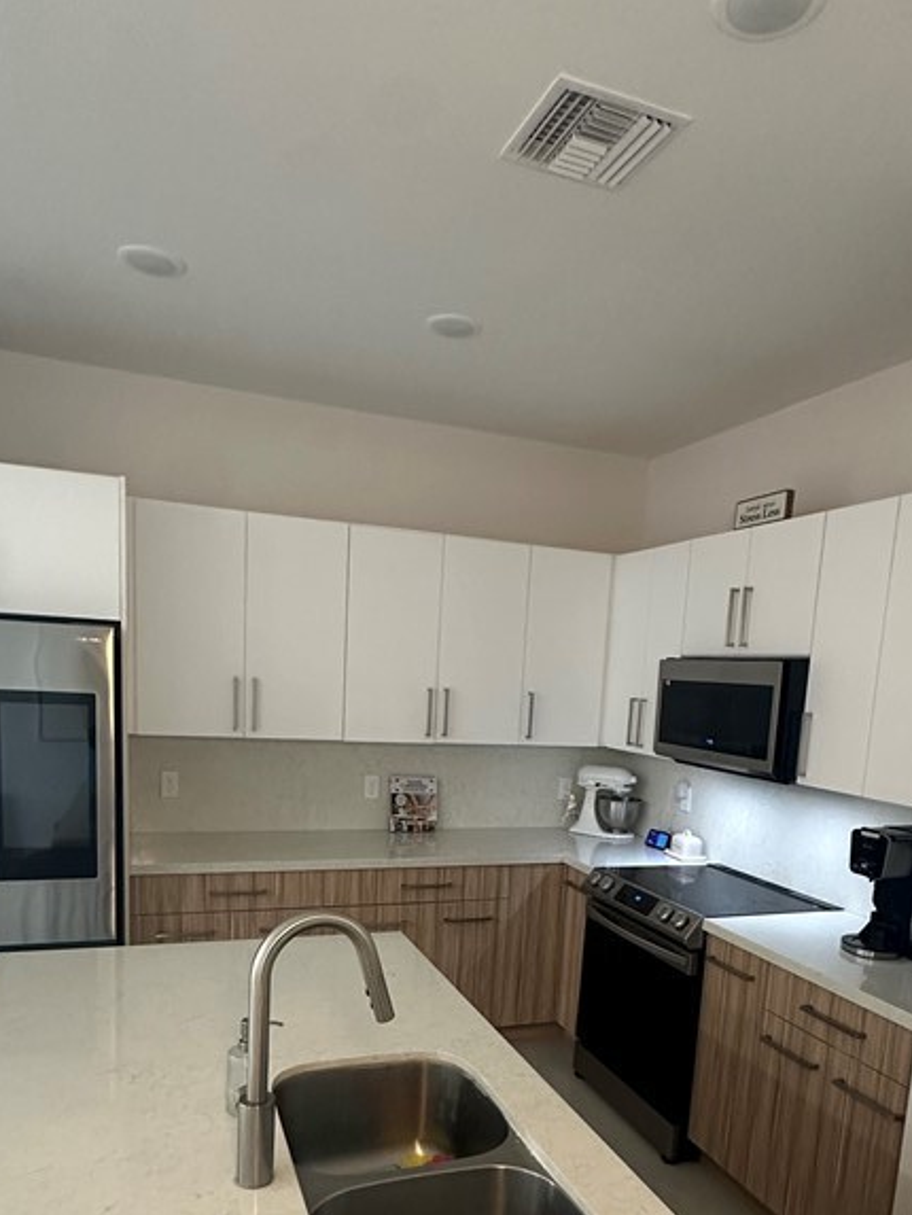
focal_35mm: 25
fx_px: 878
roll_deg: -3.0
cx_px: 486
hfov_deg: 54.9
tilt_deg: -7.4
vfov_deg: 67.5
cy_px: 810
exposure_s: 1/60
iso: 400
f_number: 2.2
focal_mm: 2.22
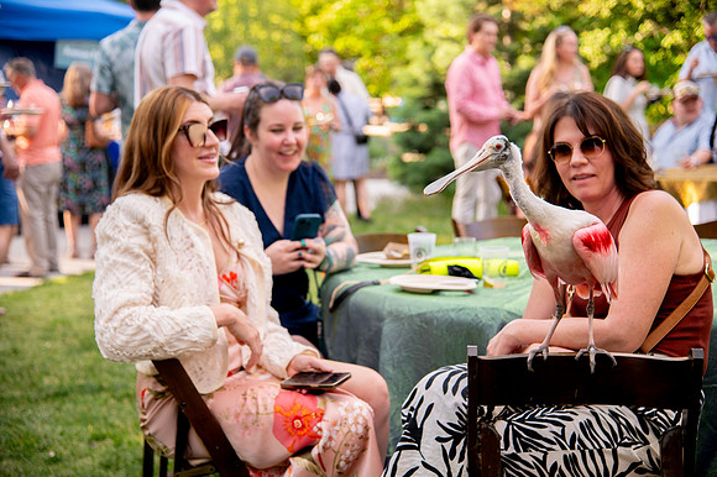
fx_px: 1314
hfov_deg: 30.5
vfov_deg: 20.6
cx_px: 358
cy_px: 238
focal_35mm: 66
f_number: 4
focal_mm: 66
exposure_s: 1/640
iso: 1000
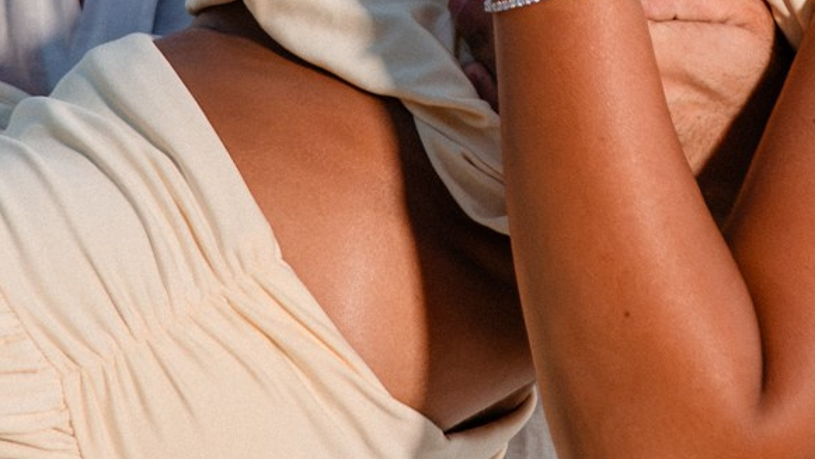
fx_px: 4669
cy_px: -337
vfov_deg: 5.5
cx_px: 479
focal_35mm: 216
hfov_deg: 10.0
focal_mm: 50
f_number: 3.2
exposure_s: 1/400
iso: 1600
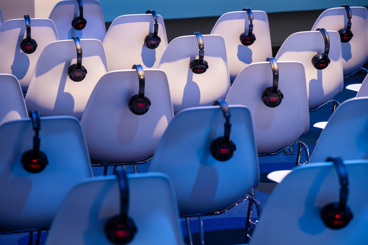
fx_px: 1555
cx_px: 176
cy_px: 126
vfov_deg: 9.0
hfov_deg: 13.5
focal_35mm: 152
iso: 7200
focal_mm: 145
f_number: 5.6
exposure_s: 1/640
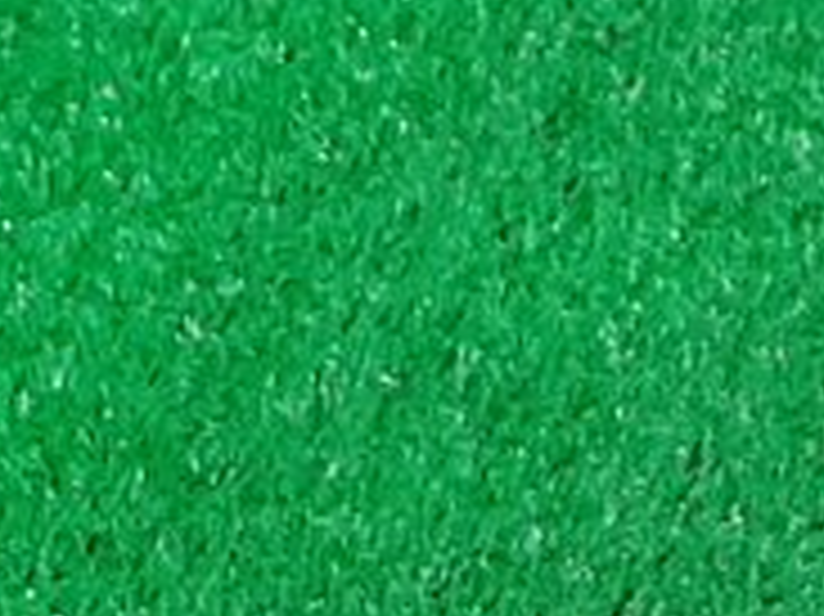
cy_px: 764
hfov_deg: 8.0
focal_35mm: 205
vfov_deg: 7.2
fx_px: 4877
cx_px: 2666
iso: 110
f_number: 1.7
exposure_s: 1/50
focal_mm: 3.93
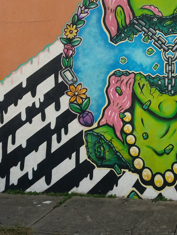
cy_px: 77
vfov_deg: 39.2
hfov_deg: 29.1
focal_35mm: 48
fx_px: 327
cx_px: 158
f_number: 1.7
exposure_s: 1/330
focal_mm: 4.2
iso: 50
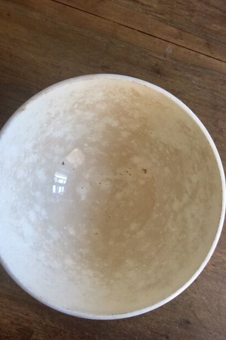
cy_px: 169
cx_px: 102
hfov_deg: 42.3
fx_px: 292
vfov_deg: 60.3
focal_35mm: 31
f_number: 2.2
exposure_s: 1/17
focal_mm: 4.15
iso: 80
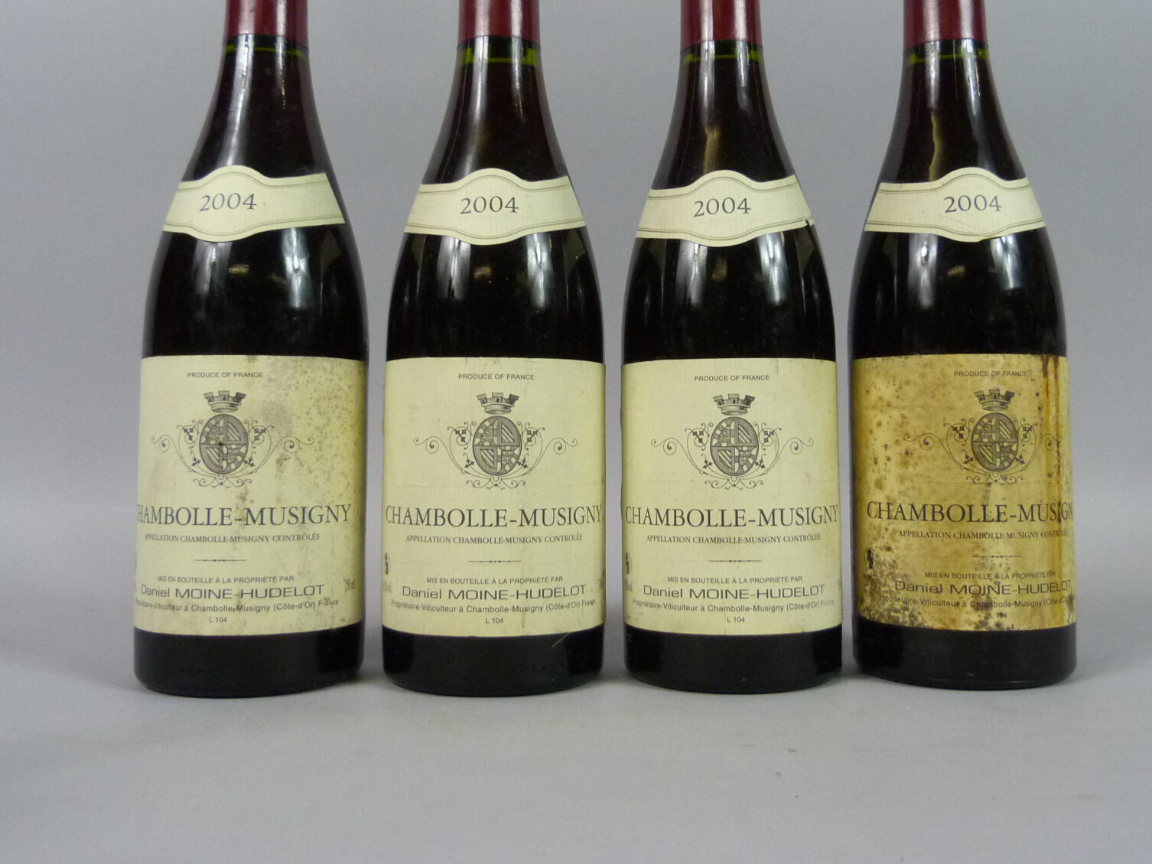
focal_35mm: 34
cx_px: 618
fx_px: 1131
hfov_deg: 53.9
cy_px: 357
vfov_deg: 41.6
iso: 320
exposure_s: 1/60
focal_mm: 4.5
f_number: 2.8
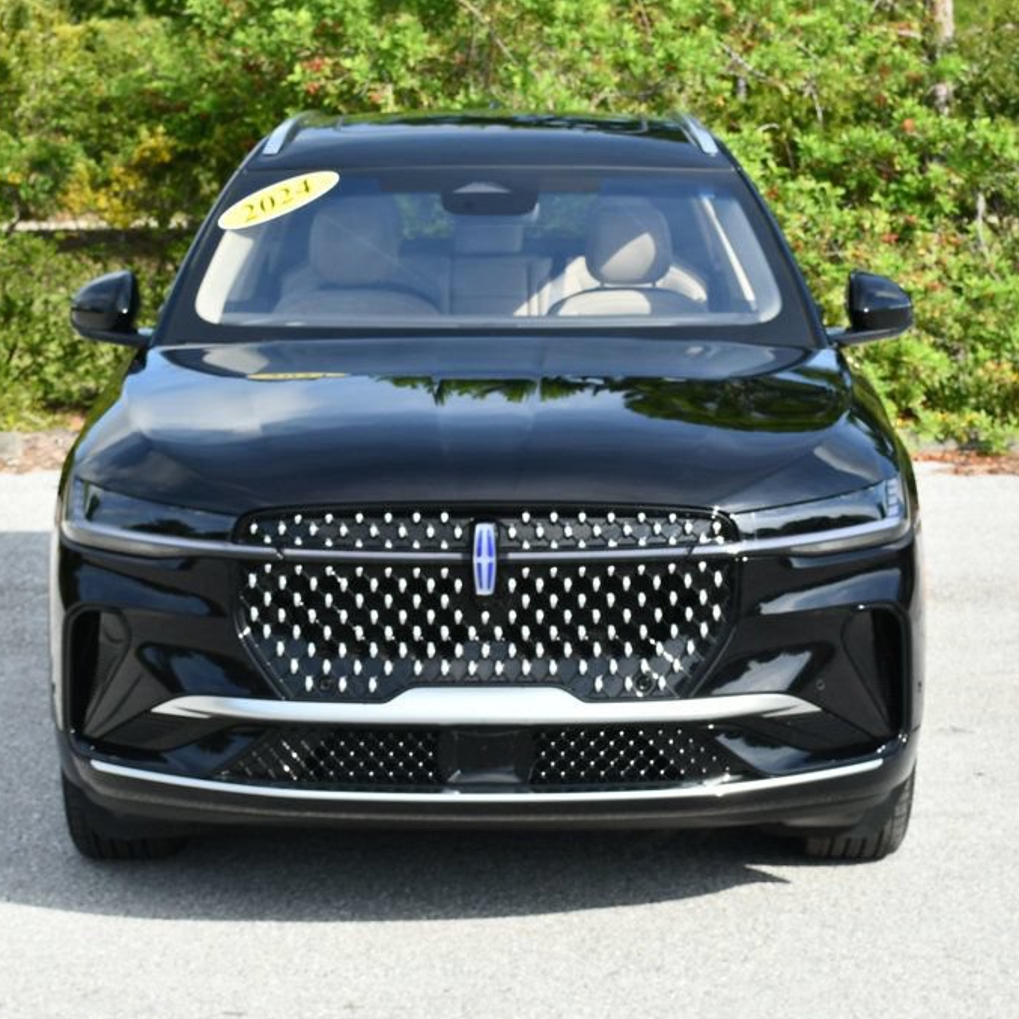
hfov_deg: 19.3
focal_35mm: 90
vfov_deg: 19.3
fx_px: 2997
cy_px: 513
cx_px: 489
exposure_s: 1/250
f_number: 8
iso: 200
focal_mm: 35
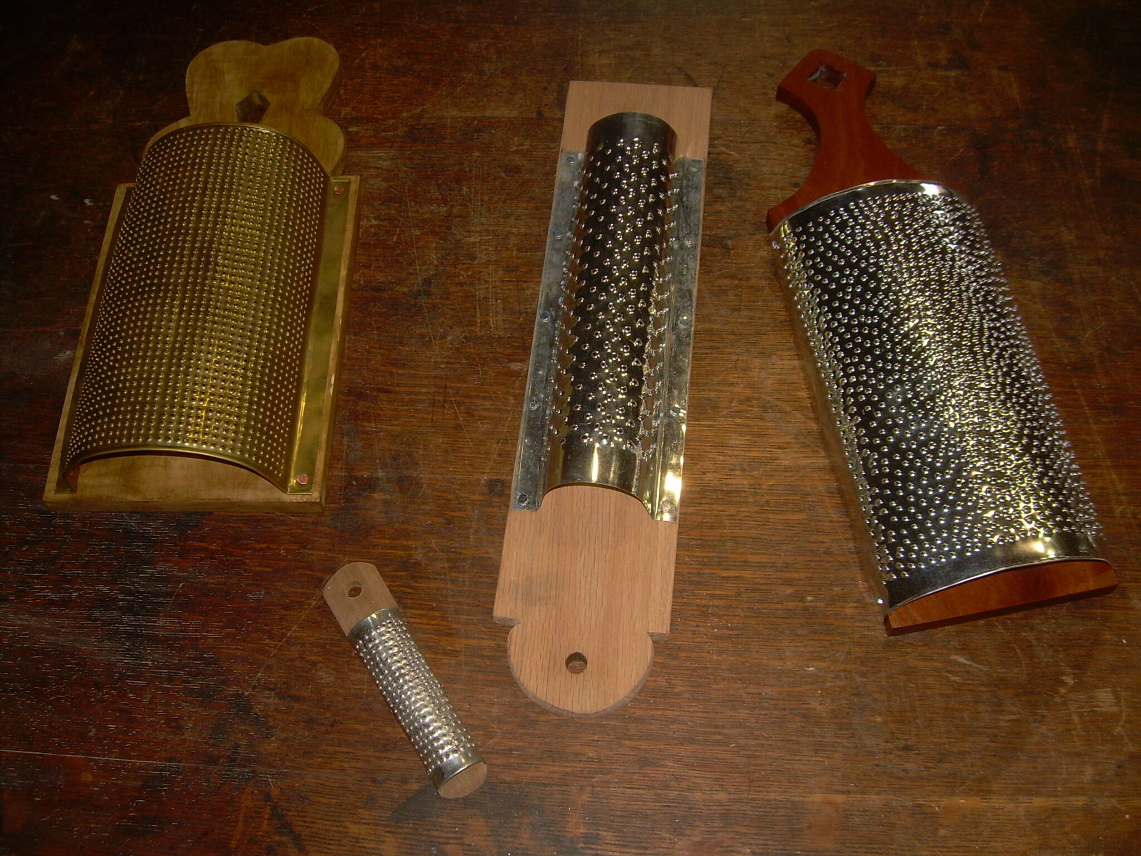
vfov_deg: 37.7
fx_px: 1253
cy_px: 428
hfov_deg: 49.0
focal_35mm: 38
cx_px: 570
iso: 50
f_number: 2.8
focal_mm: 6.3
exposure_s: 1/60
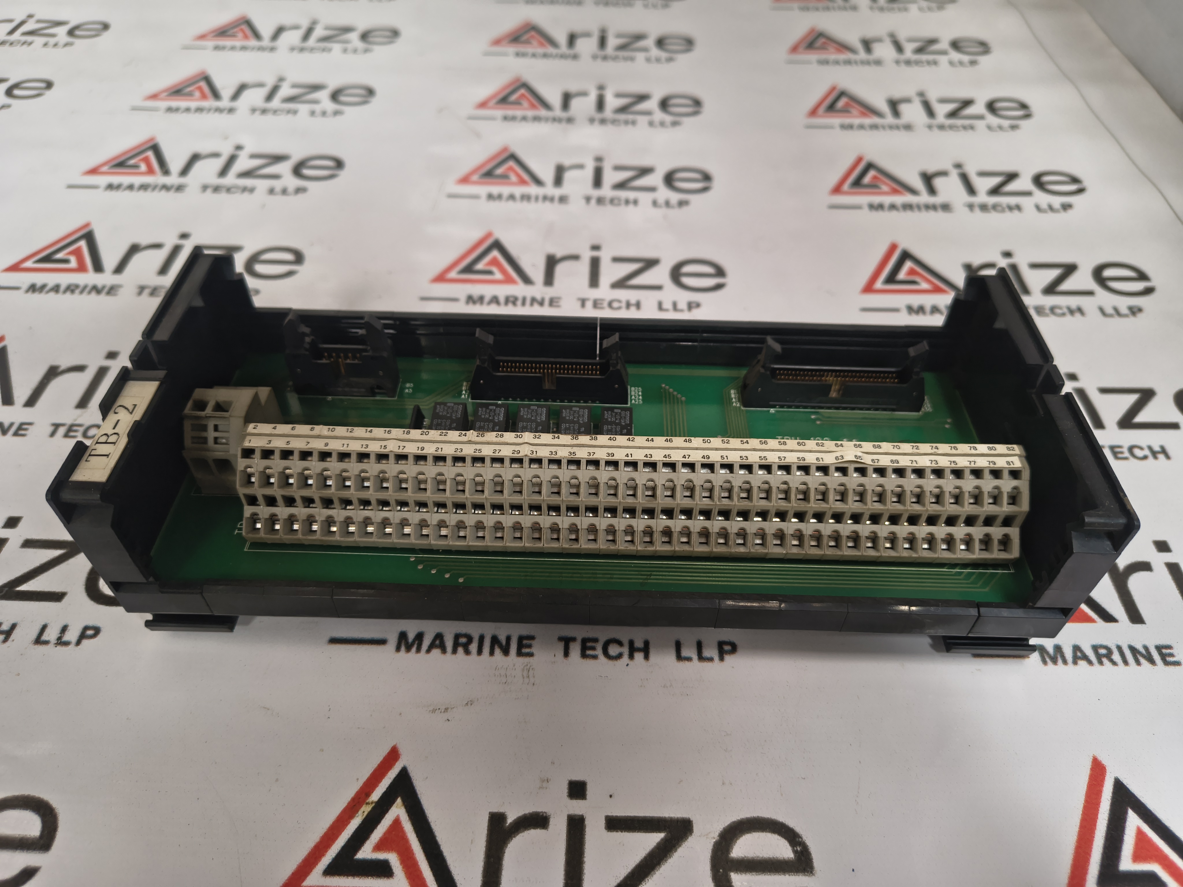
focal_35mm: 24
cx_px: 592
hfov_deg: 71.6
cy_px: 444
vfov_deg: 56.8
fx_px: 820
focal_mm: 5.56
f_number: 1.8
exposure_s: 1/100
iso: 460
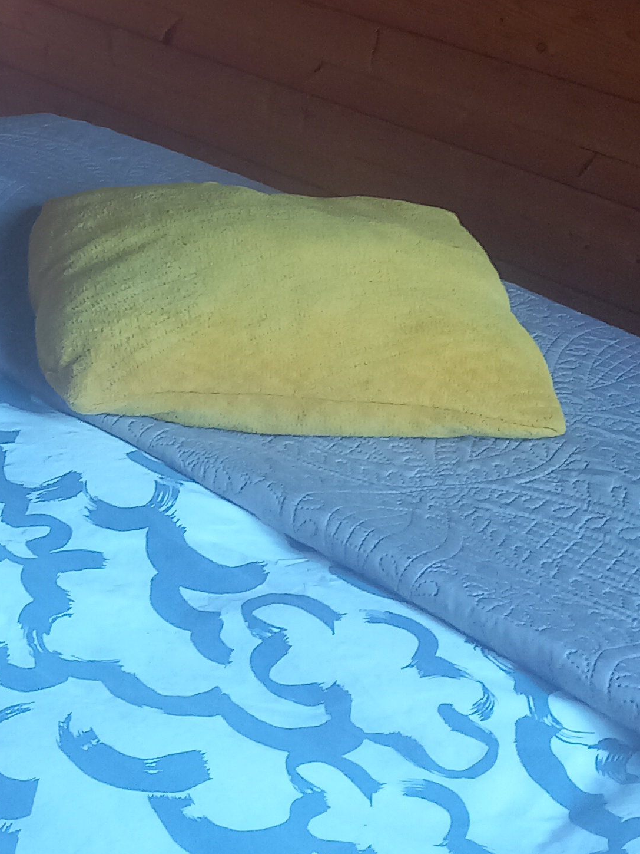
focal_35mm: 76
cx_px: -218
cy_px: -25
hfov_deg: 18.0
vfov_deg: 24.4
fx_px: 1873
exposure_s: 1/50
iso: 125
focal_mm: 4
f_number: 1.8
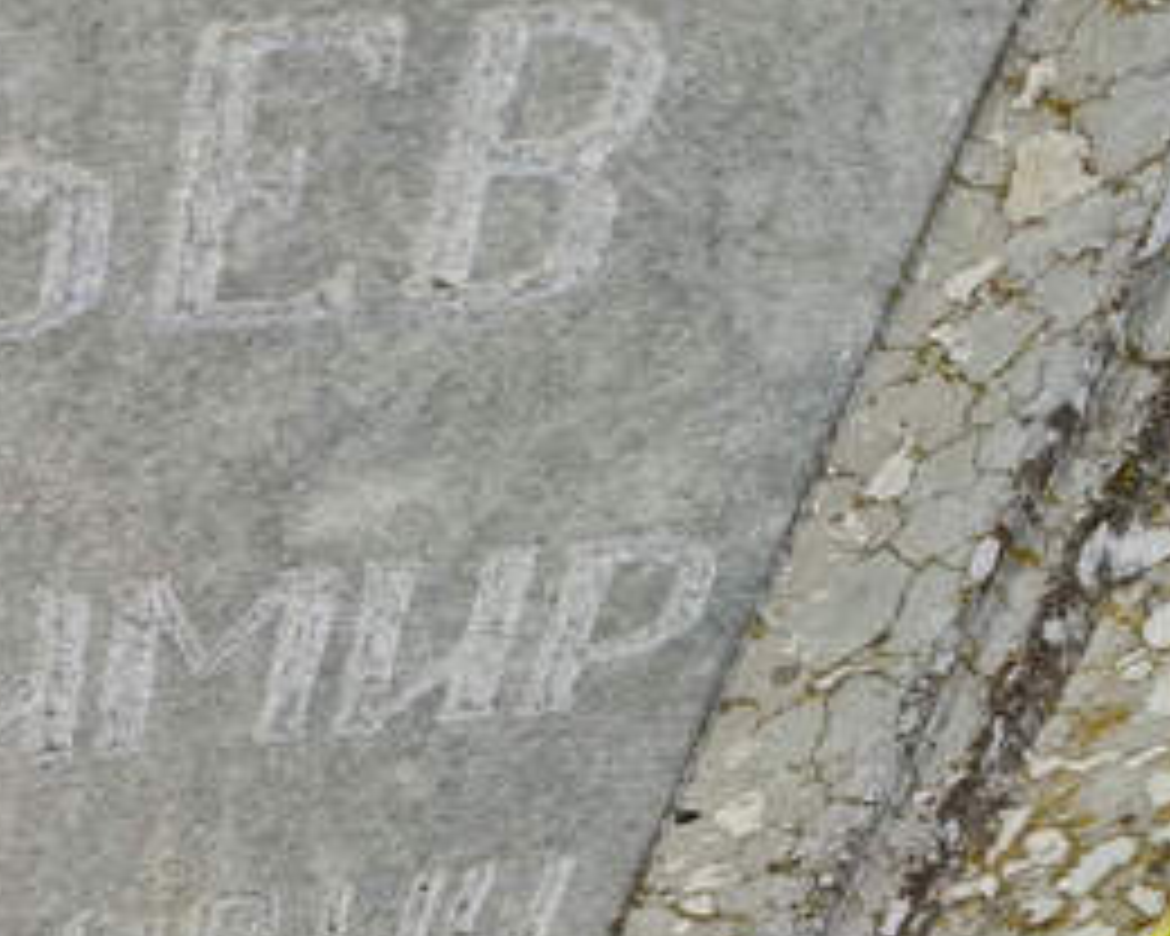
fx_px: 2597
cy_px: 981
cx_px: 108
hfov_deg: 24.6
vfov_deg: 19.7
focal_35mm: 75
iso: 108
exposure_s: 1/135
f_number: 1.69
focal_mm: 4.76
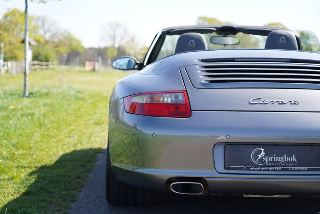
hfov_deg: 28.1
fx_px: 640
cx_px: 160
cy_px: 107
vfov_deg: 18.9
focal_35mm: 72
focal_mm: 72
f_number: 4
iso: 100
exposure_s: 1/250
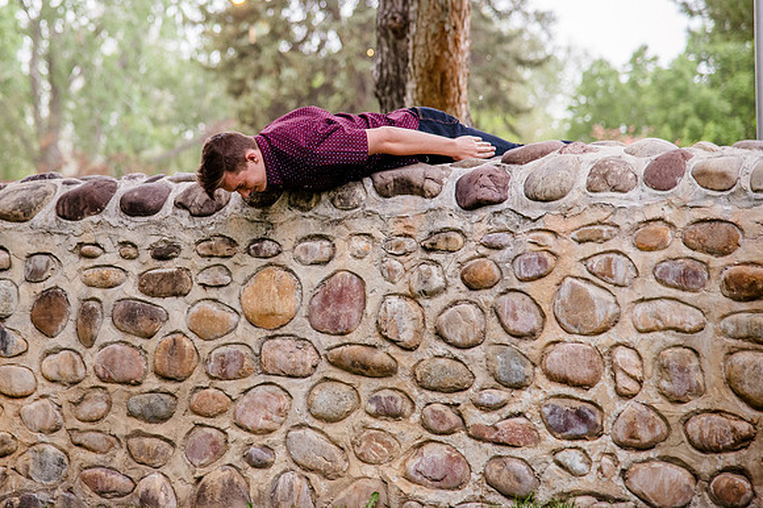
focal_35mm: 137
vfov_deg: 10.0
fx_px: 2903
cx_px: 265
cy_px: 176
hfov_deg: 15.0
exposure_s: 1/160
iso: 1250
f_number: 4
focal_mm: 105
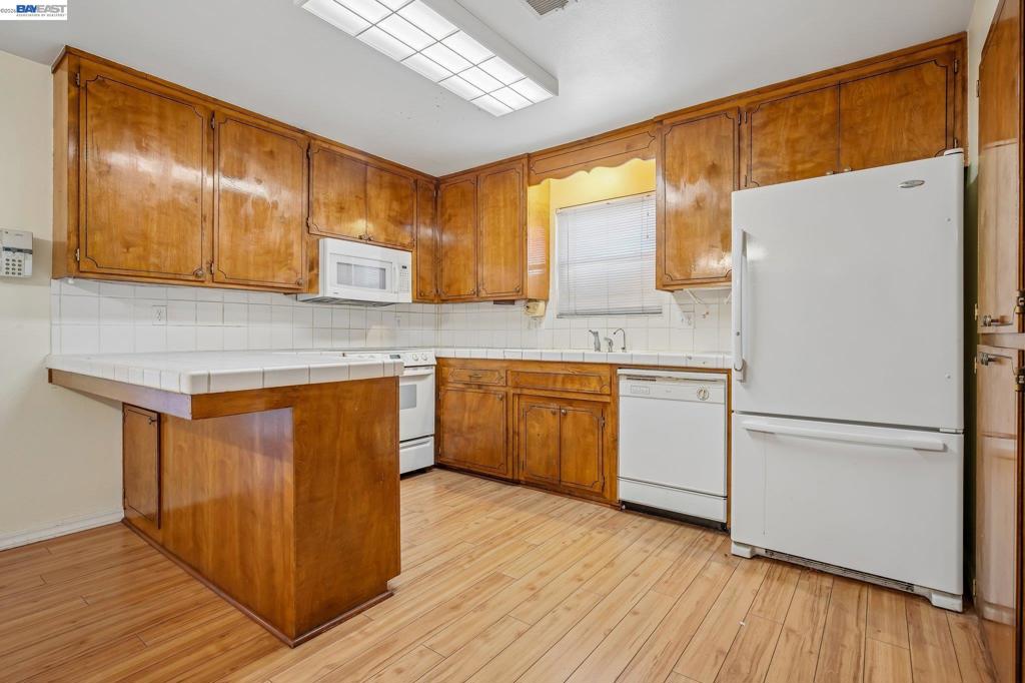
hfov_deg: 93.3
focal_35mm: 17
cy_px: 342
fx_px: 484
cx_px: 512
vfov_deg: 70.4
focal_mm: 17
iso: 400
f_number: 8
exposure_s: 1/5
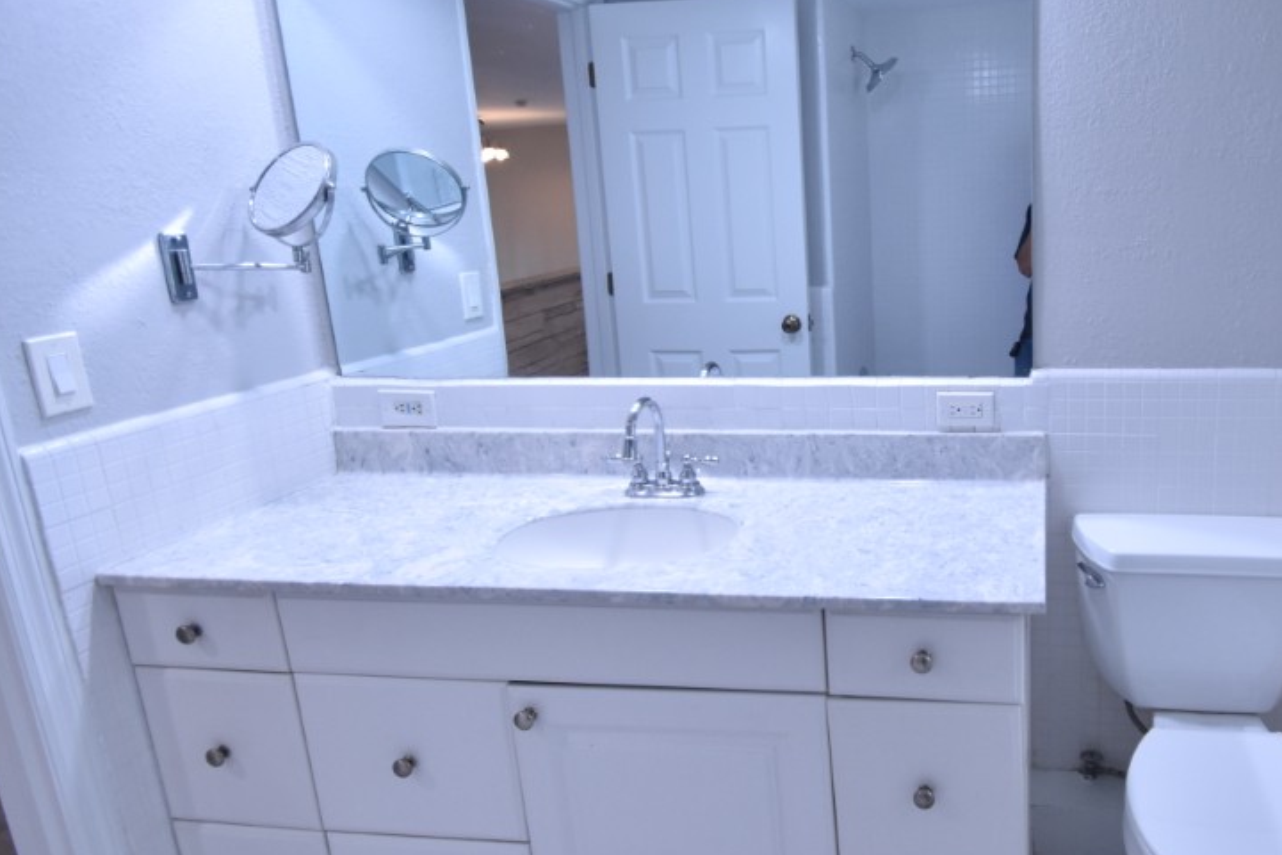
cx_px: 947
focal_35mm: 24
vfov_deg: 53.1
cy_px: 388
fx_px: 855
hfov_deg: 69.3
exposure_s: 1/180
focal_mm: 10
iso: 800
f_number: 3.5
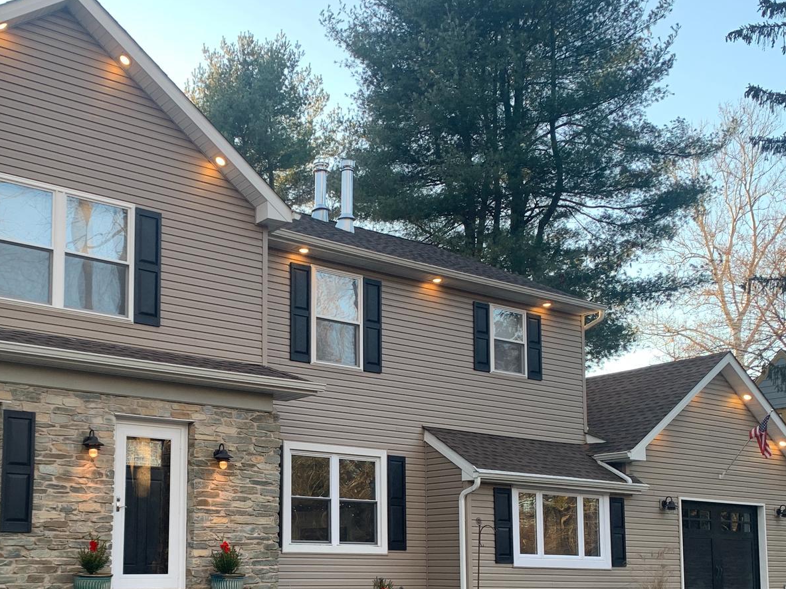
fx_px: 1022
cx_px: 280
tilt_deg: +6.1
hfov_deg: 41.7
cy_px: 454
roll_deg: -0.6
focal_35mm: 45
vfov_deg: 31.5
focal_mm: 4.25
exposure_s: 1/121
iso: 32
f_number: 1.8
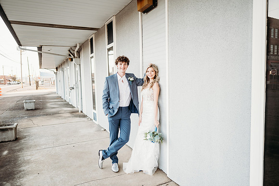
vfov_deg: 53.2
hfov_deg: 73.7
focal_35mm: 24
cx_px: 140
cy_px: 93
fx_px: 186
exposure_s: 1/320
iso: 100
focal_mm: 24
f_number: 2
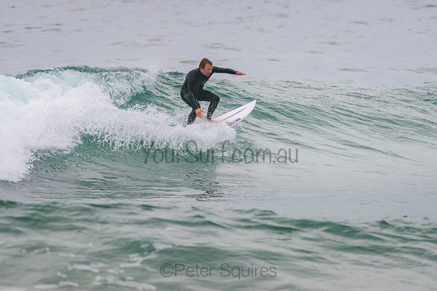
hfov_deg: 3.4
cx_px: 211
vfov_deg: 2.2
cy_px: 113
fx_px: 7444
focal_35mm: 613
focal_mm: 500
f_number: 5.6
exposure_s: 1/1250
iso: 2800
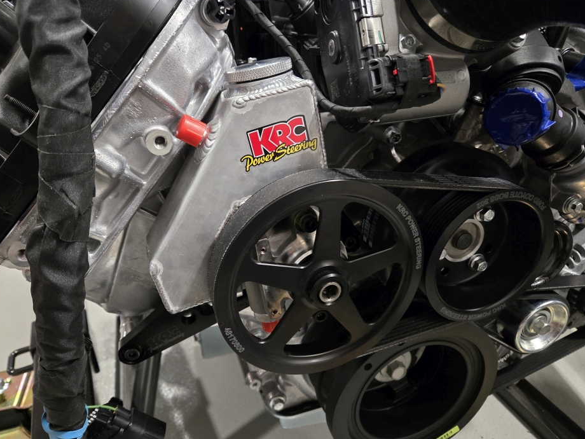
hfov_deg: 69.4
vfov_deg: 54.8
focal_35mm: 25
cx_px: 288
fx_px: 422
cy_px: 235
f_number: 1.8
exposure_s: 1/30
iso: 1600
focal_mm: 5.4
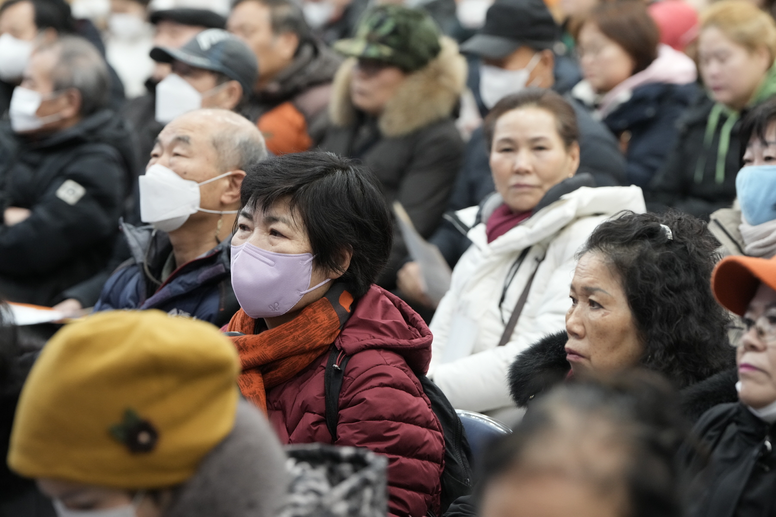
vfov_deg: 10.3
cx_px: 388
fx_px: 2867
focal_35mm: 133
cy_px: 258
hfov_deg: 15.4
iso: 3200
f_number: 4
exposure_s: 1/160
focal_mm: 133
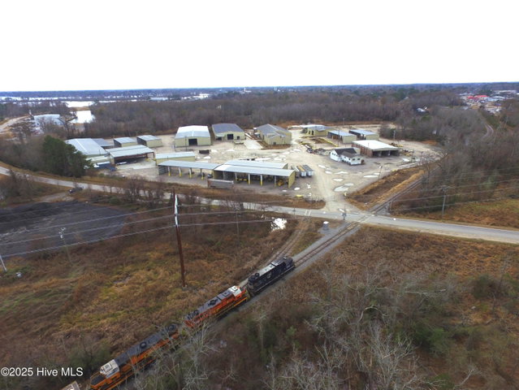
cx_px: 260
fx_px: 300
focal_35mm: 20
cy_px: 195
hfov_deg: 81.7
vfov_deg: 66.0
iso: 100
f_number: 2.8
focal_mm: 3.61
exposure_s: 1/876
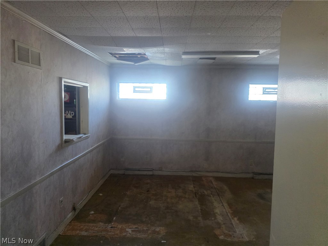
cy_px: 123
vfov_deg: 58.9
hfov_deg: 73.9
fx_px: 218
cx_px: 164
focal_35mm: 23
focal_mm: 6.3
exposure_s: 1/120
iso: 640
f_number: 1.7
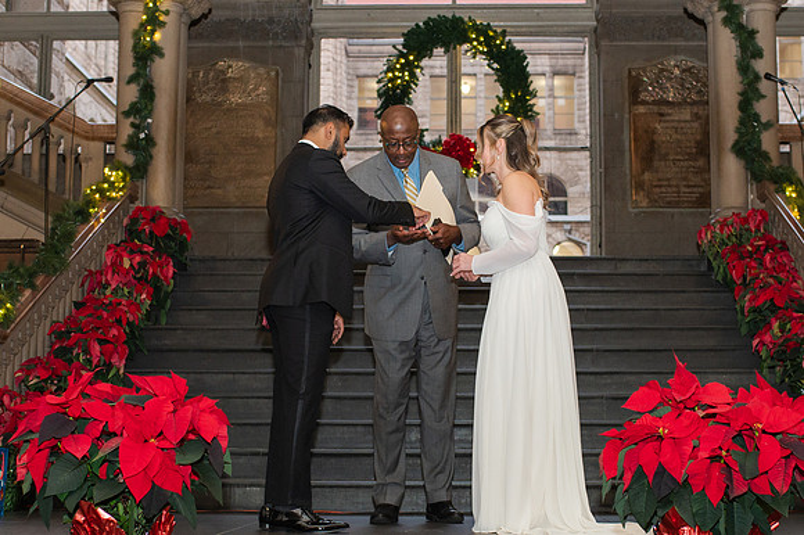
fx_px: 1351
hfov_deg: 33.1
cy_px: 294
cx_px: 436
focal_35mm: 61
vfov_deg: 22.4
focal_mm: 35
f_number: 3.5
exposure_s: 1/200
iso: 1000
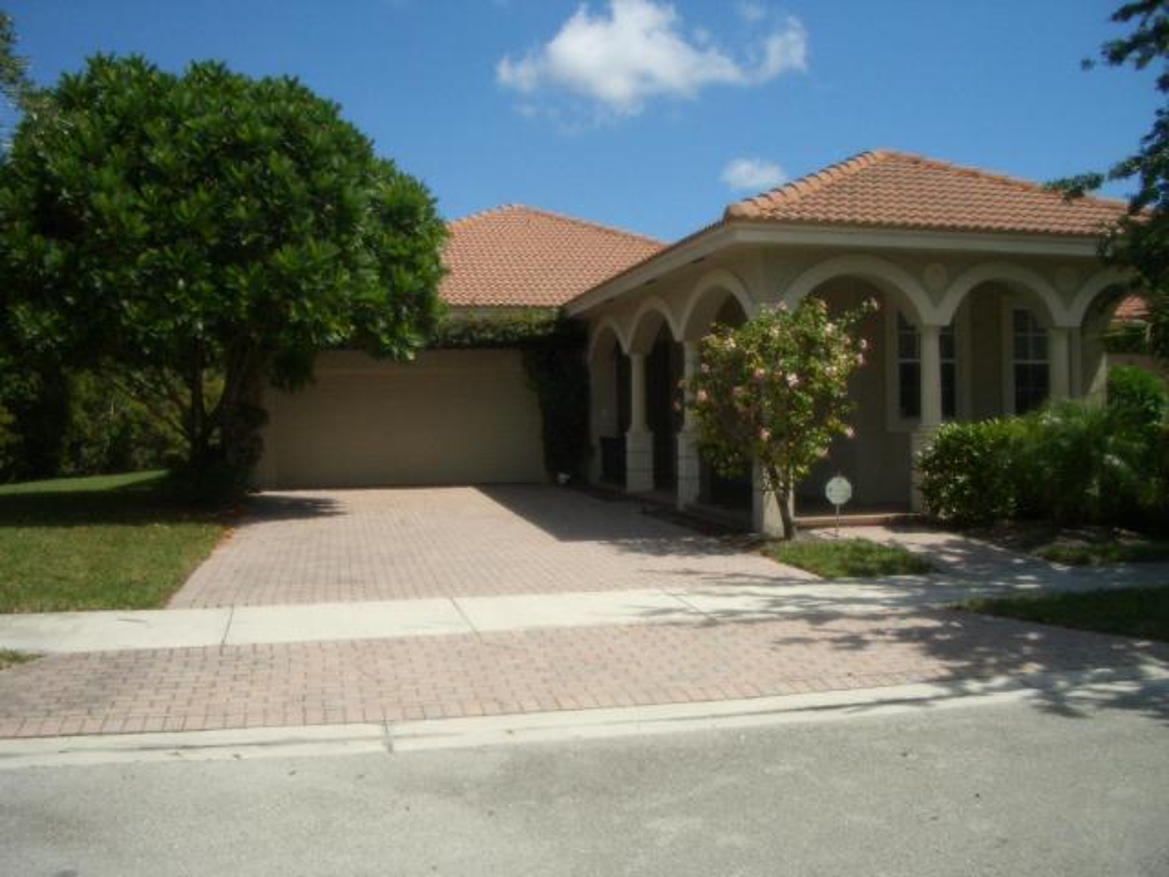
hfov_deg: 52.6
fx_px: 1182
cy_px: 438
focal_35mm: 35
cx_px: 584
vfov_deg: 40.7
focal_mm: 5.8
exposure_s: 1/1600
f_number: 4.3
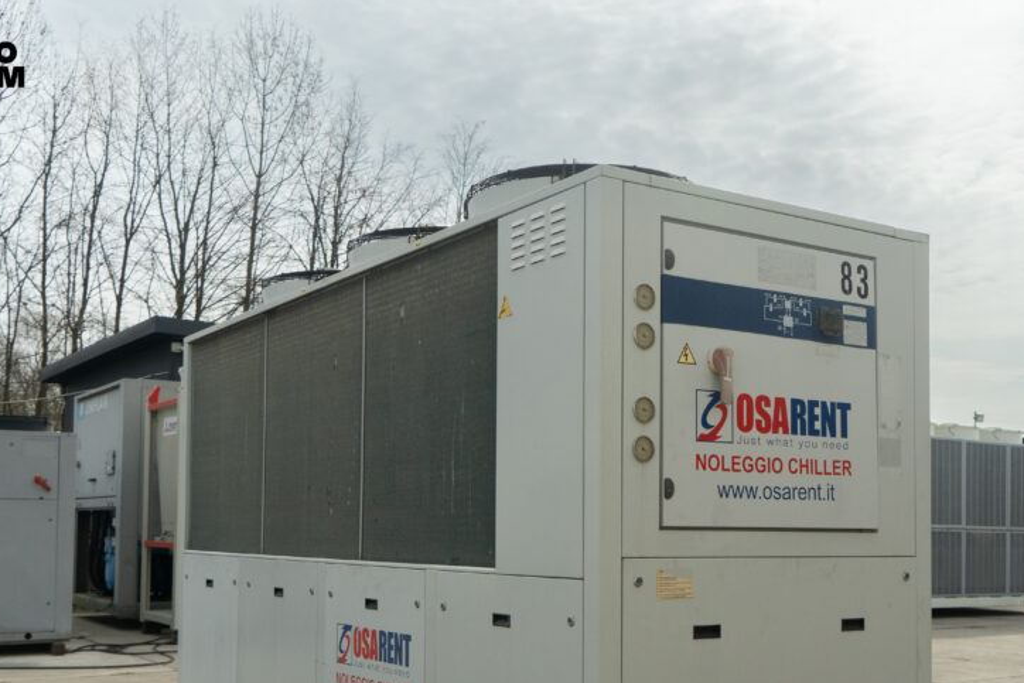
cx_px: 566
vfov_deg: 32.2
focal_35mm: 41
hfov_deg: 47.3
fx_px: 1166
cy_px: 480
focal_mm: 29
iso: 640
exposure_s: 1/640
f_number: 6.3
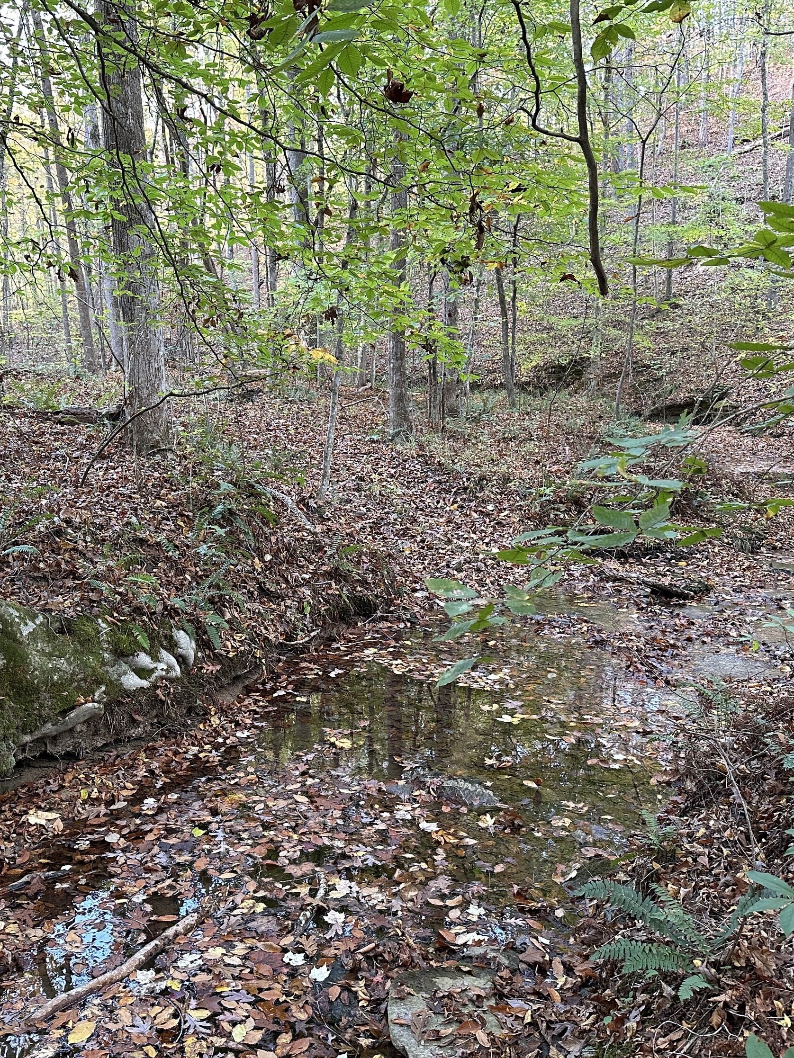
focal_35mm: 33
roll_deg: +1.0
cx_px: 294
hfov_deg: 42.6
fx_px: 1009
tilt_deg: -11.2
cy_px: 523
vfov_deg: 55.3
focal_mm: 6.86
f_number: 1.78
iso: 250
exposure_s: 1/74
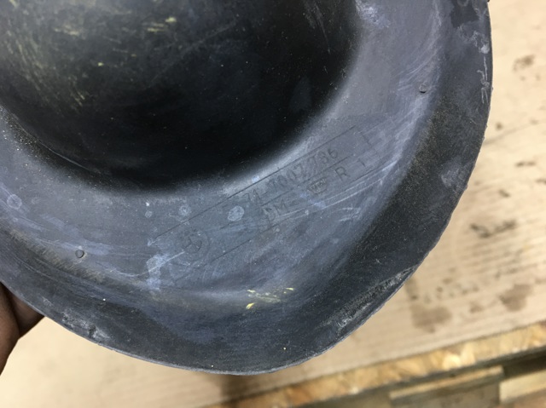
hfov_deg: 61.7
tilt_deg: -46.8
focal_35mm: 29
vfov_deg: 48.2
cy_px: 204
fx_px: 457
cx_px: 273
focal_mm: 4.15
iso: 125
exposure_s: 1/33
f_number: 2.2
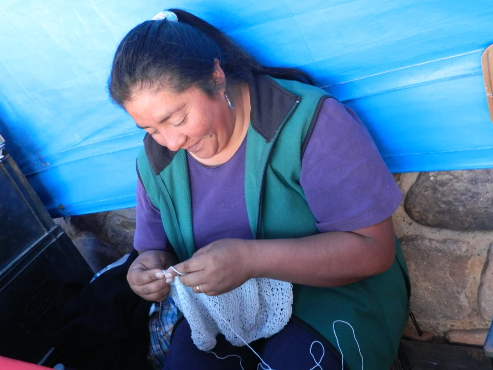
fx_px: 498
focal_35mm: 35
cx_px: 246
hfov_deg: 52.6
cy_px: 185
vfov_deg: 40.7
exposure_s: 1/50
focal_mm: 6.2
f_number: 3.3
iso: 400
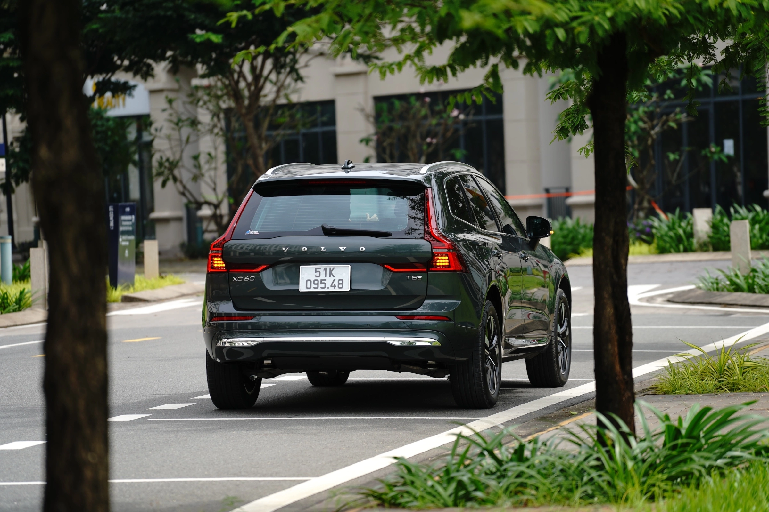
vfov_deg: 6.9
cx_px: 384
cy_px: 256
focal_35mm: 200
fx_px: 4272
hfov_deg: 10.3
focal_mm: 200
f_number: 4
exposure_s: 1/500
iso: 100
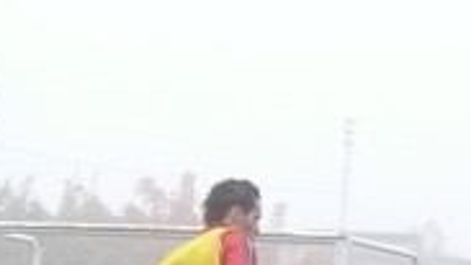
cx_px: -36
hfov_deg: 6.9
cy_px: 360
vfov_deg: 3.9
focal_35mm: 313
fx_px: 3910
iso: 400
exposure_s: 1/250
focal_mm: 12
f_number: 3.2
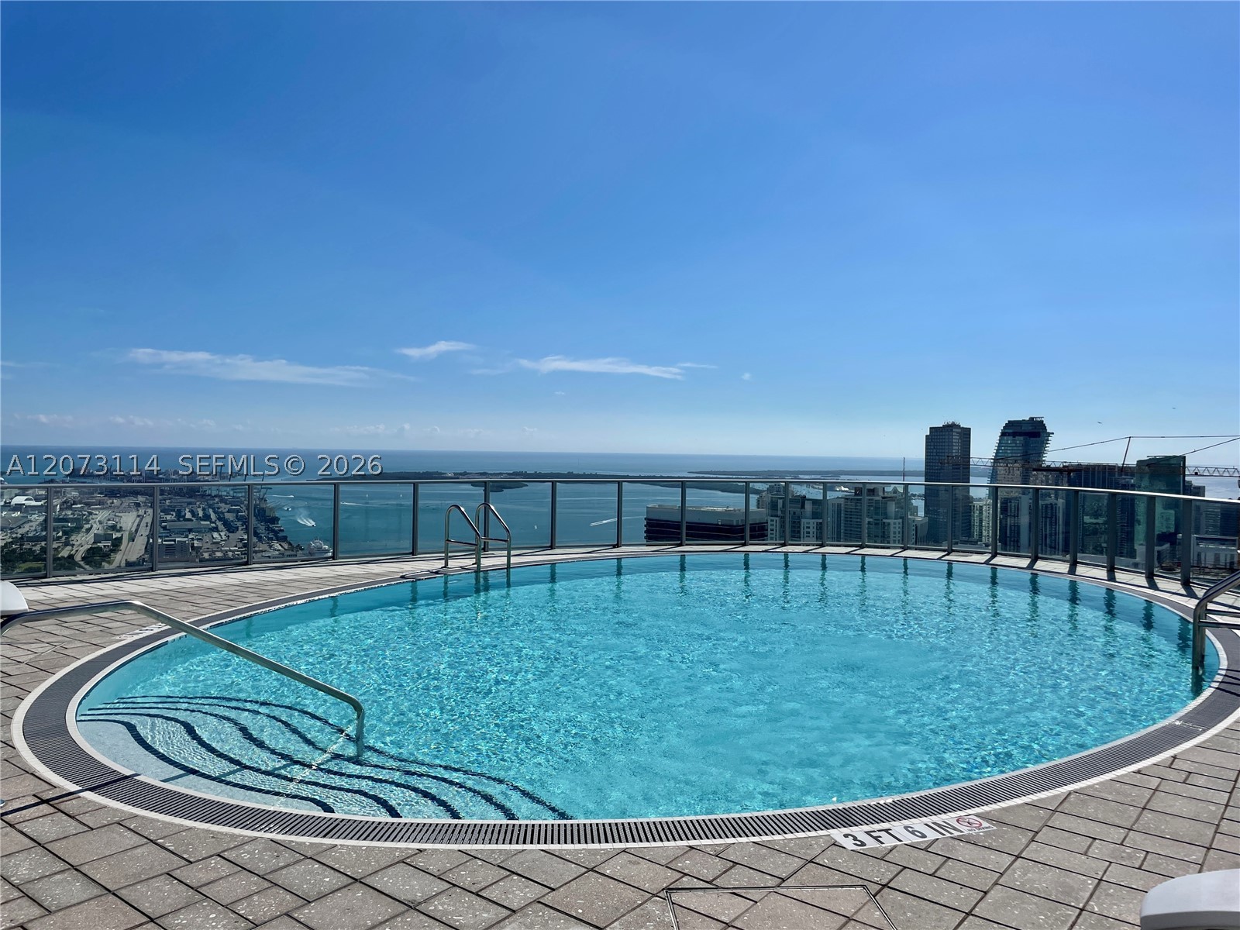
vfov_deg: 53.1
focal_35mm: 26
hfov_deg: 67.3
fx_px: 931
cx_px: 620
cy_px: 465
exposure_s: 1/13333
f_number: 1.6
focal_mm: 4.2
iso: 32
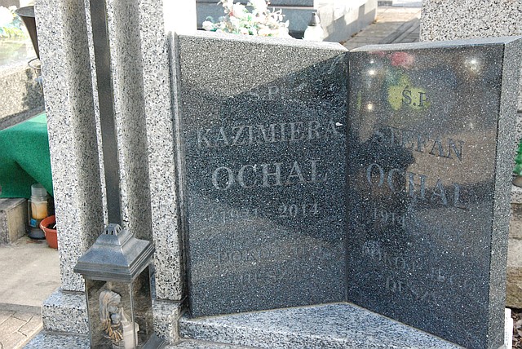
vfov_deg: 20.2
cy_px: 174
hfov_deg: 29.8
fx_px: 980
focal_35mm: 68
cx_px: 261
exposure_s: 1/320
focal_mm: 45
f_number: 9
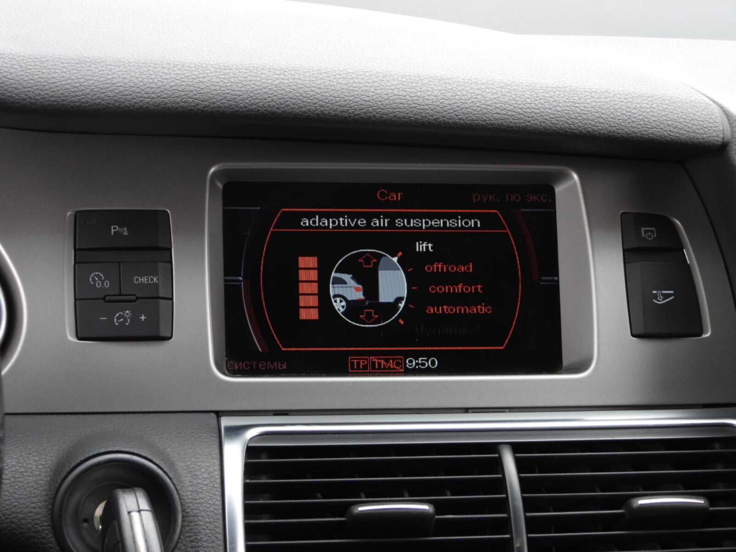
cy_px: 276
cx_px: 368
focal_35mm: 91
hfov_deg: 21.5
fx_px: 1935
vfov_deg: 16.2
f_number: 3.5
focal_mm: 16.3
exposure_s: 1/60
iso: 100
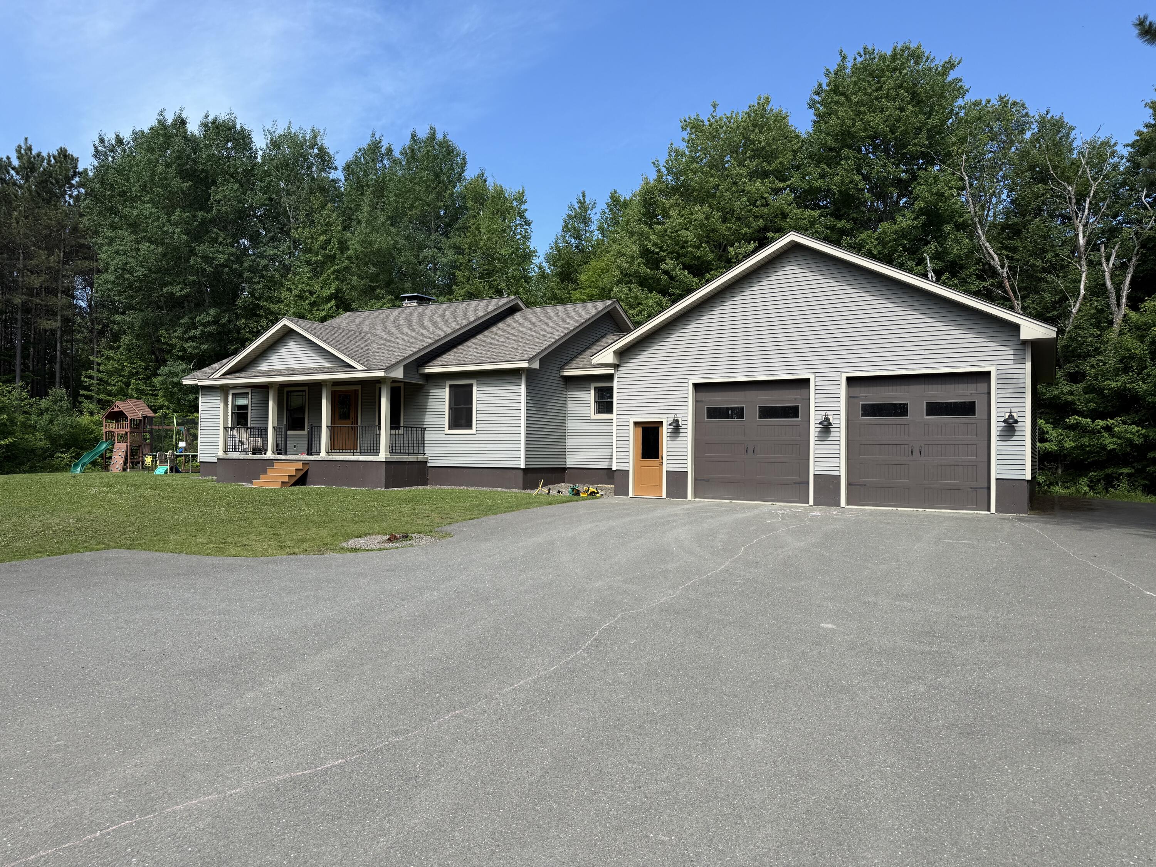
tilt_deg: +1.9
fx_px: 801
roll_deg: -0.8
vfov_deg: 56.8
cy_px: 434
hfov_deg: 71.6
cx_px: 578
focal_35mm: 24
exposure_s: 1/2611
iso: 80
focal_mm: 6.76
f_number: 1.78
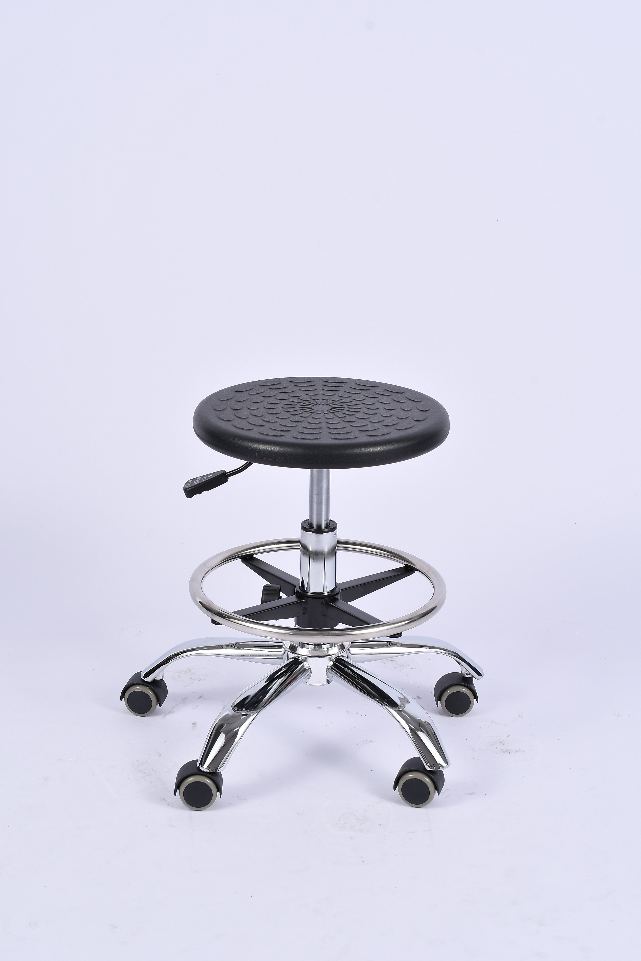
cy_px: 480
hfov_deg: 22.6
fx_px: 1602
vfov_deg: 33.4
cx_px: 320
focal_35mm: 60
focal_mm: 40
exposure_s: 1/100
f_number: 11
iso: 100
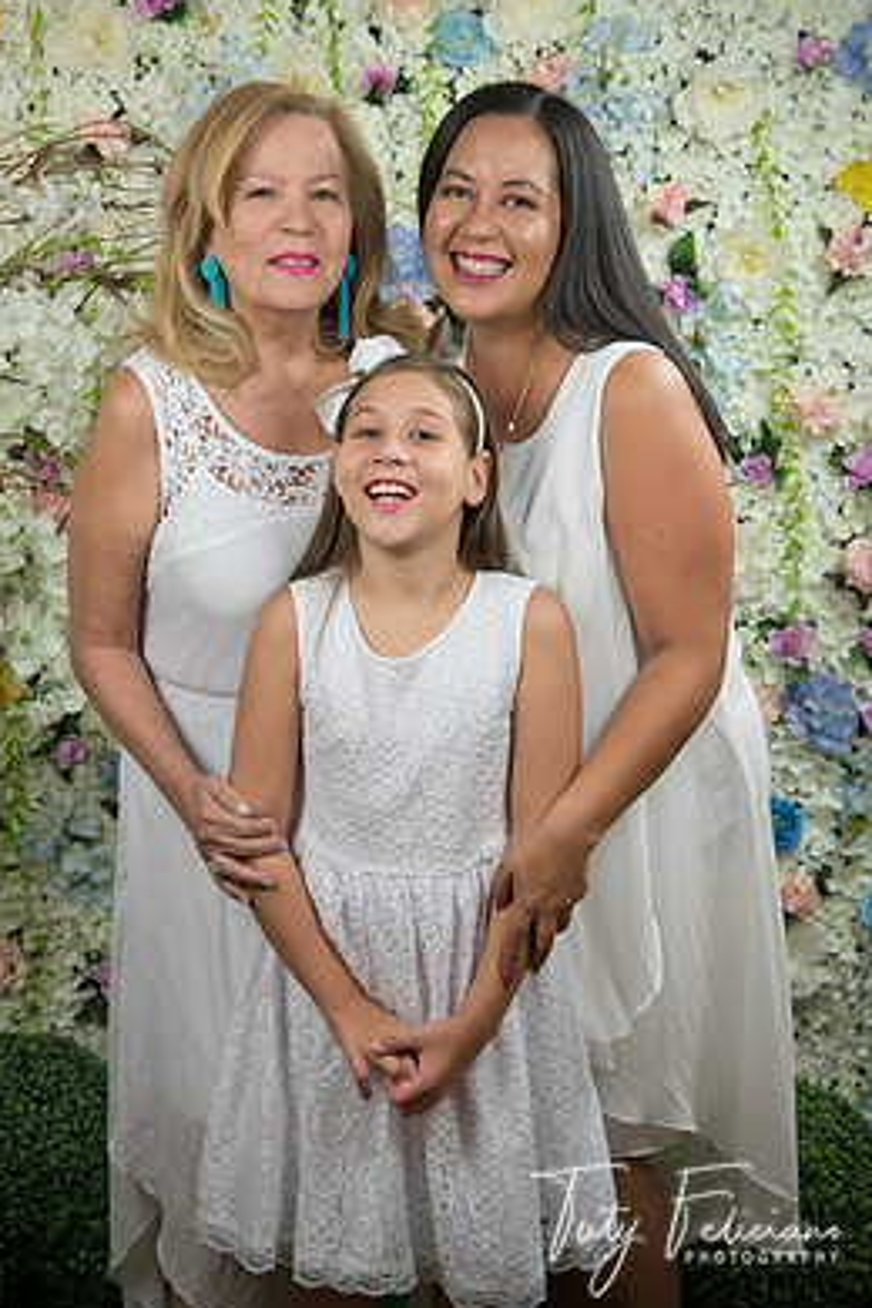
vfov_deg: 30.1
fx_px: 2434
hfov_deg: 20.3
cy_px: 580
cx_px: 389
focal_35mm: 67
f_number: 5
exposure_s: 1/125
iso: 1250
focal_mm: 58
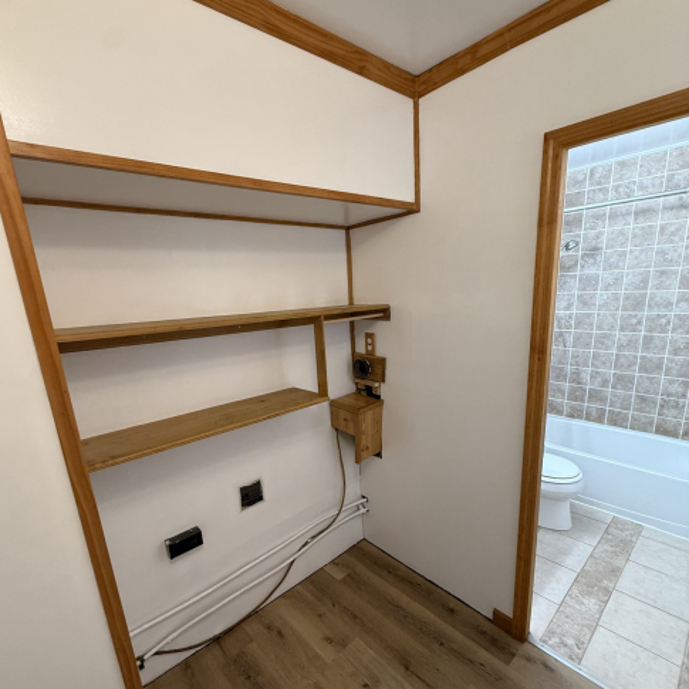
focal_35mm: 17
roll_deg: +3.9
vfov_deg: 83.6
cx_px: 337
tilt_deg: -13.2
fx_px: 383
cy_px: 384
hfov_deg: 84.0
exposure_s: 1/60
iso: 320
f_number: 2.2
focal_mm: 2.22
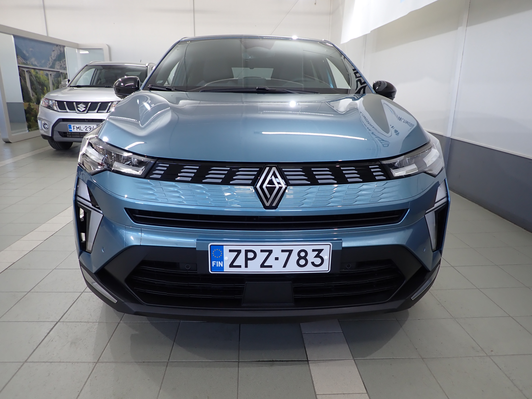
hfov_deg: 69.4
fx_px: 384
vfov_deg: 54.9
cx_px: 266
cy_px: 200
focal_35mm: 25
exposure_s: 1/60
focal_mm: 4.5
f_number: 2
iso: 100
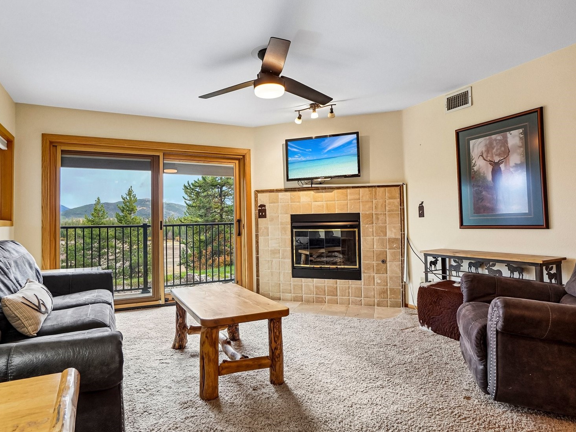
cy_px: 216
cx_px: 258
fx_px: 333
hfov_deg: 81.5
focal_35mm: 20
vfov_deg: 66.0
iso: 400
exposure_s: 1/20
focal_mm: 12
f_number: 8
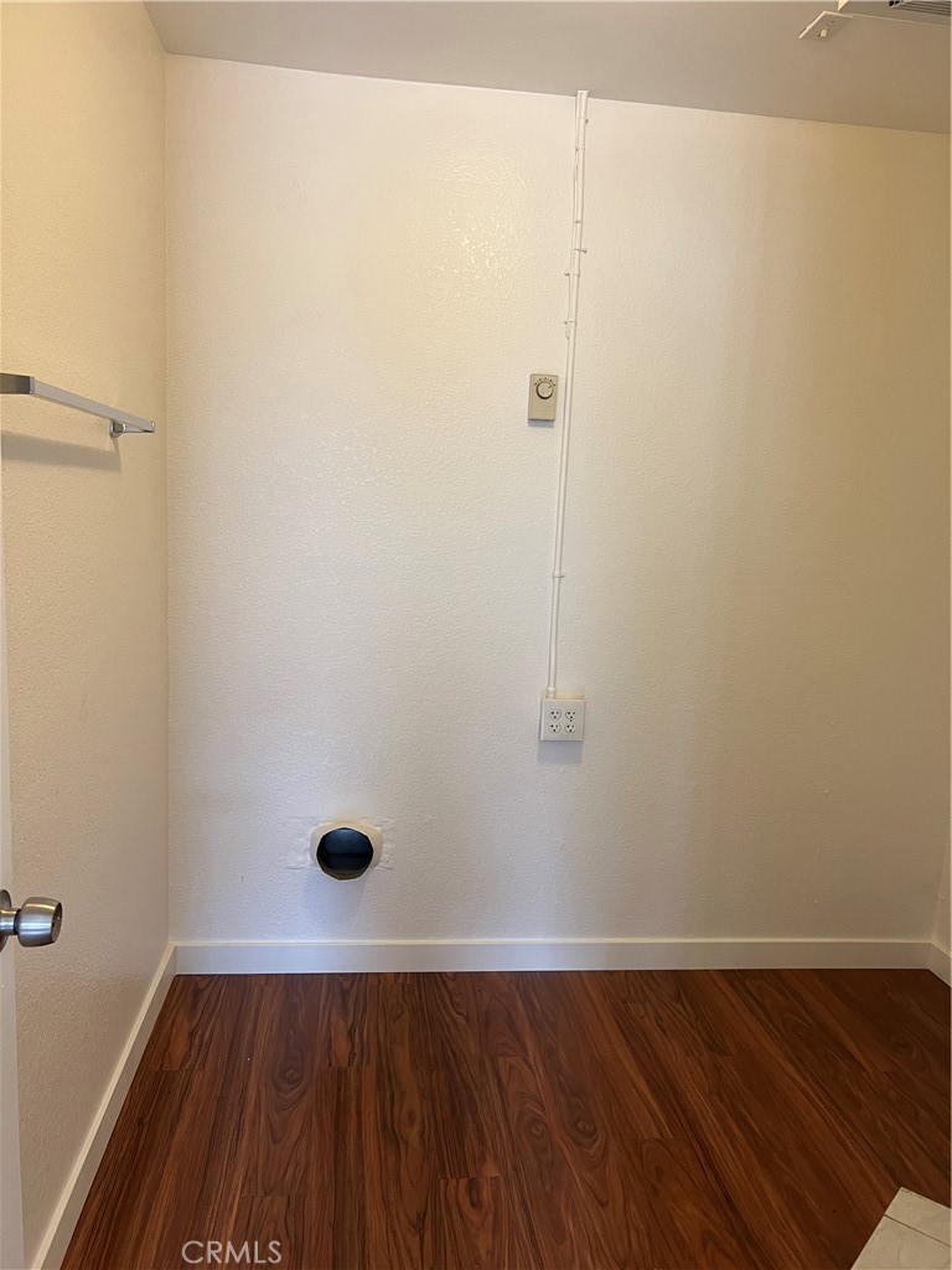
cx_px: 476
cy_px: 635
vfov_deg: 67.3
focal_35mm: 26
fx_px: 953
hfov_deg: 53.1
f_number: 1.5
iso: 125
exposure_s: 1/60
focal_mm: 5.7
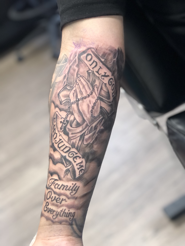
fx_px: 406
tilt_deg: -32.9
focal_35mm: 57
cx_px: 92
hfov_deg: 25.7
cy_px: 123
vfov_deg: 33.8
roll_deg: +25.9
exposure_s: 1/30
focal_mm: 6.6
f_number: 2.8
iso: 200
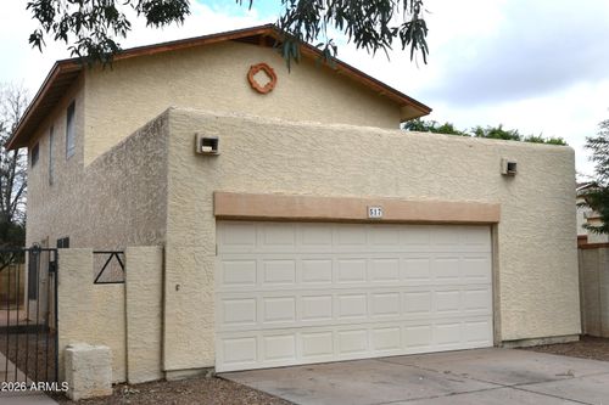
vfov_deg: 43.6
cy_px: 202
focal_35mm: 30
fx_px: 507
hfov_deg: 61.9
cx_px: 304
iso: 100
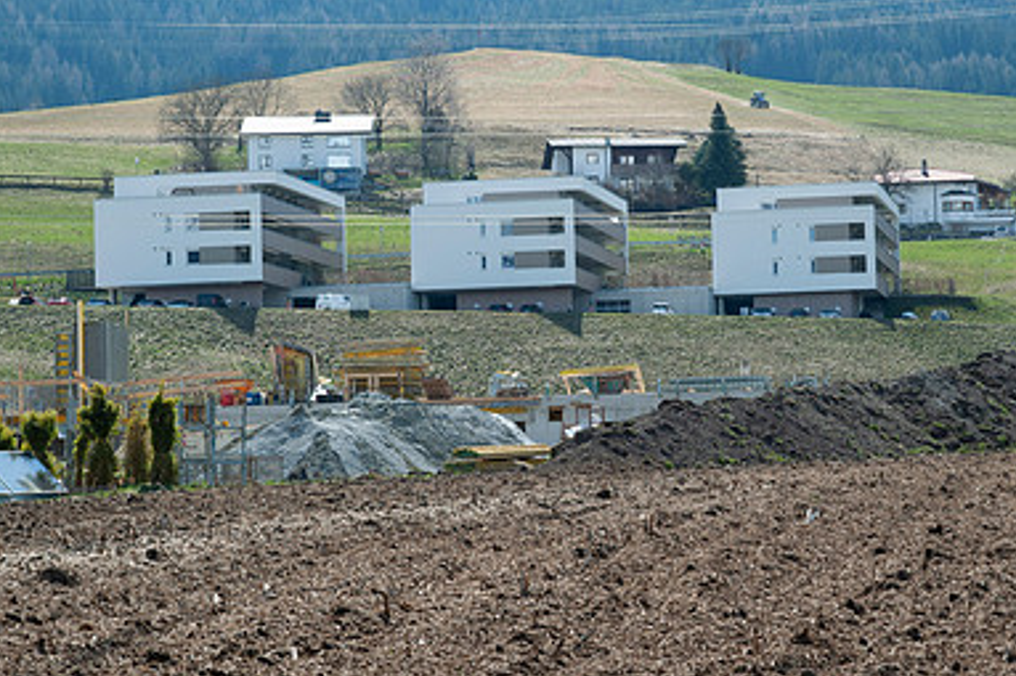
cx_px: 607
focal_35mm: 100
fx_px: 2821
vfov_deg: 13.7
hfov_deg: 20.4
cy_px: 339
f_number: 11
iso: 200
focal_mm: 66
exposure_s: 1/250
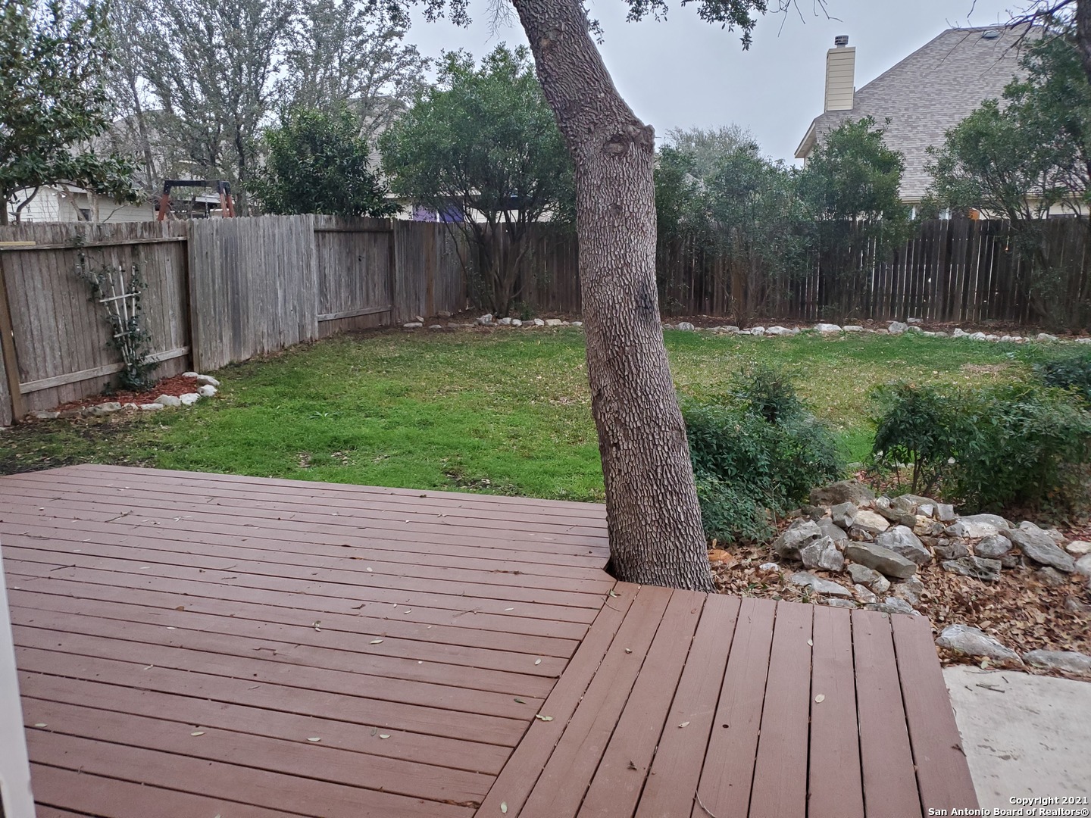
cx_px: 546
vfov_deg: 53.1
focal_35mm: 26
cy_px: 409
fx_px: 819
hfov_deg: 67.3
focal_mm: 4.3
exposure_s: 1/59
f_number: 1.5
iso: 250
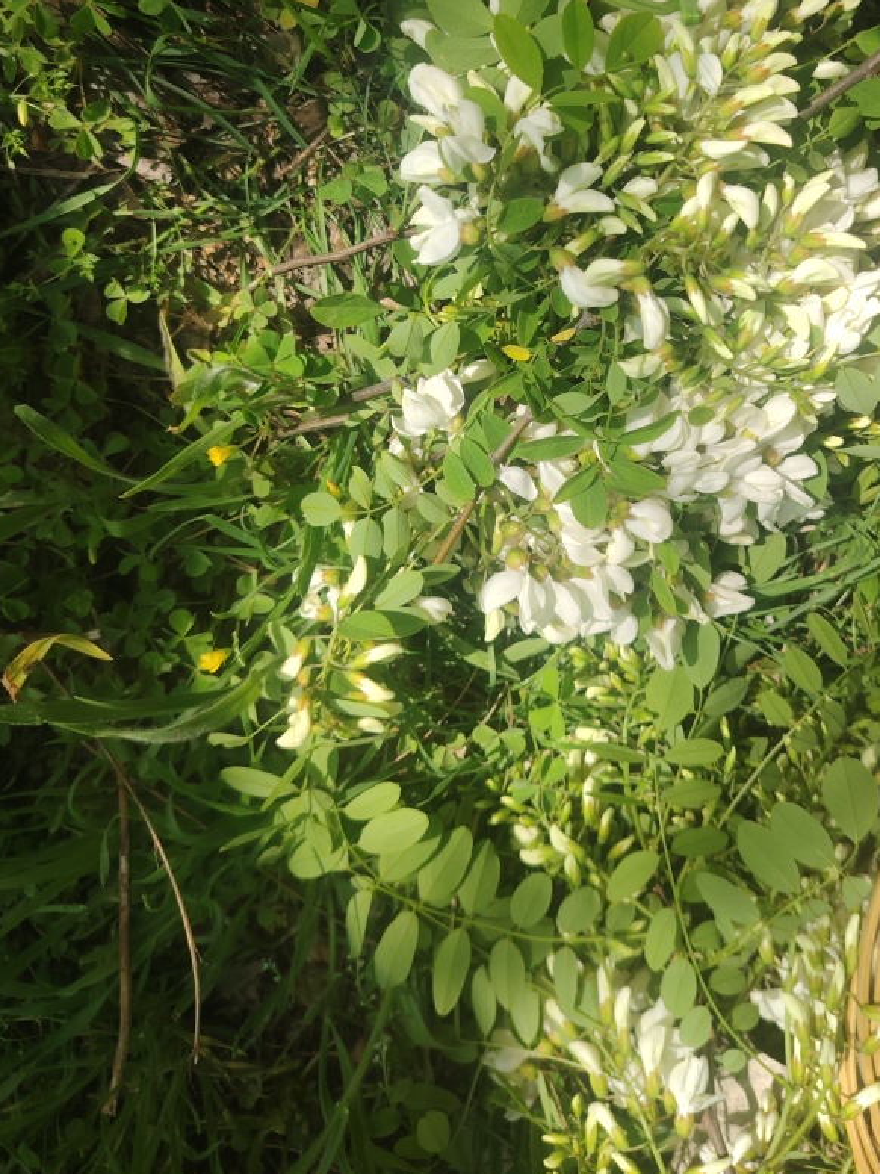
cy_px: 382
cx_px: 593
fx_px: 1119
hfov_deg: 42.3
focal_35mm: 33
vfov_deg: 54.1
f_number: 1.75
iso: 100
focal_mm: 5.25
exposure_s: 1/340
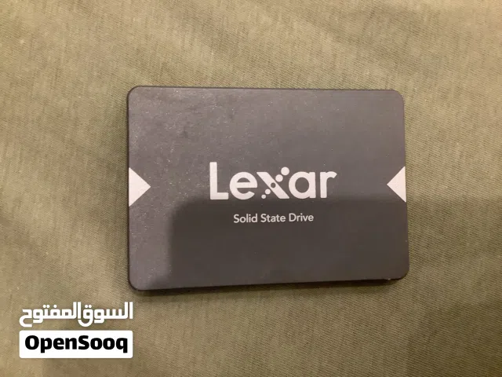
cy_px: 188
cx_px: 251
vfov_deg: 45.4
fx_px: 450
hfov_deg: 58.4
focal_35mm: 31
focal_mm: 3.3
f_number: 2.4
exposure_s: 1/30
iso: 500
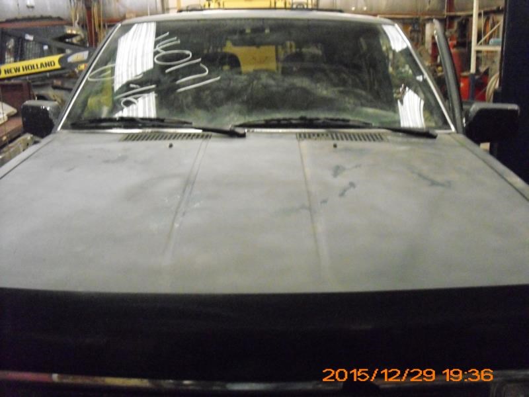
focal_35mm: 36
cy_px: 198
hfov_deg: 51.4
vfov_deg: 39.7
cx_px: 264
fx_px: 550
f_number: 3.1
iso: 1600
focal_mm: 6.3
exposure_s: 1/40
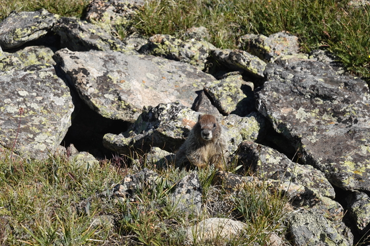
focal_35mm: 115
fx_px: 1182
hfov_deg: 17.8
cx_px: 185
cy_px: 123
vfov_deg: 11.9
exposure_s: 1/640
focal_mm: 41.93
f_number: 4.5
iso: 100
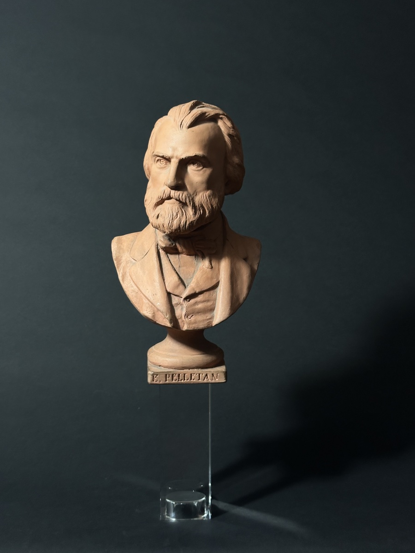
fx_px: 767
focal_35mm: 48
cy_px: 276
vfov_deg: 39.7
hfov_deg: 30.3
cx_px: 208
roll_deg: -2.1
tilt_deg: -8.9
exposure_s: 1/50
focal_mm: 6.86
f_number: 1.78
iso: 125
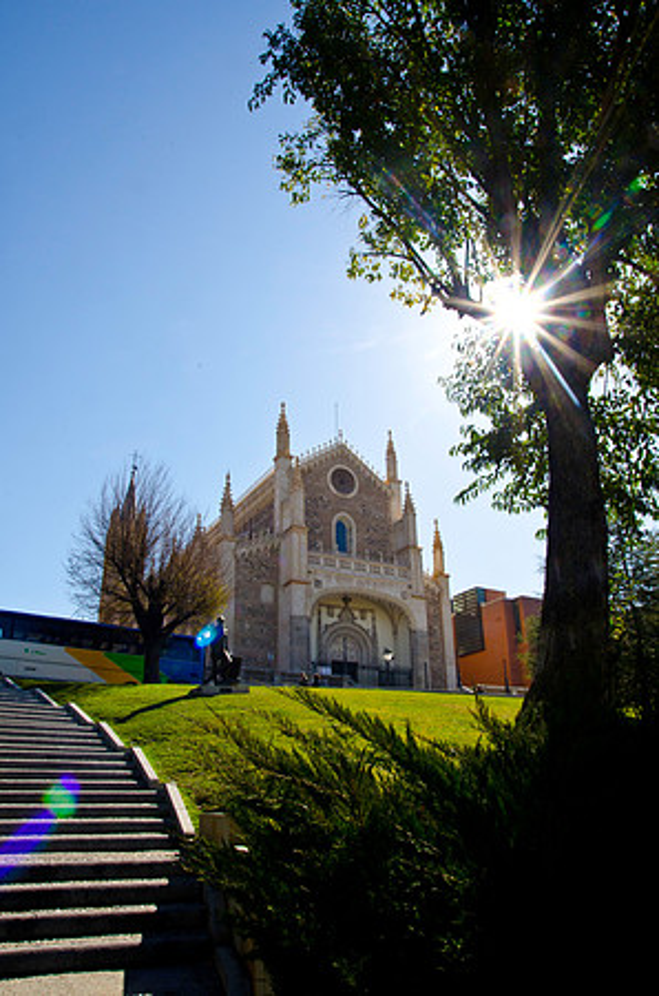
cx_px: 330
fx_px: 703
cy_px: 498
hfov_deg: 50.2
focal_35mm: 26
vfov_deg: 70.6
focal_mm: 17
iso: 250
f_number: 22
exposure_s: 1/100
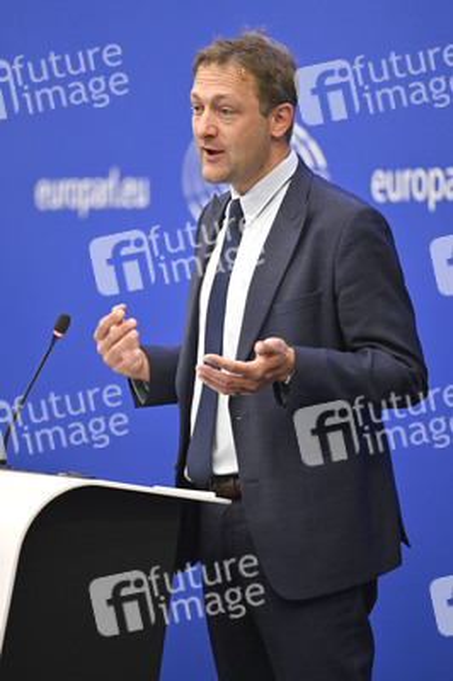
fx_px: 3781
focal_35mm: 200
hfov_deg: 6.9
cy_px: 340
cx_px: 226
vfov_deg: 10.3
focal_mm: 200
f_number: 2.8
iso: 2000
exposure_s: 1/320
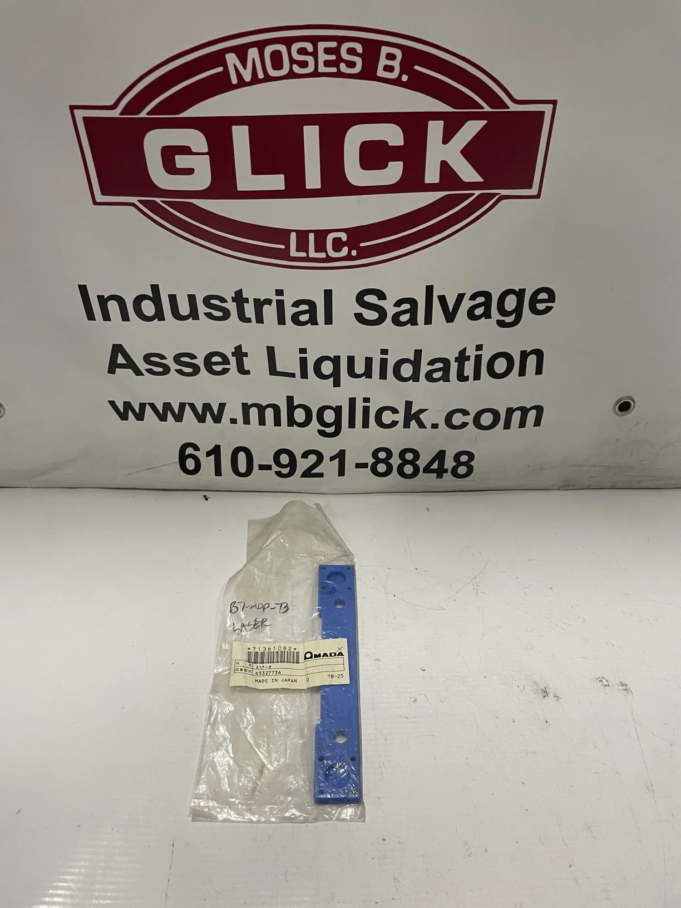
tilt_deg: -38.6
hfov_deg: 53.1
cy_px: 454
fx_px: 682
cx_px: 340
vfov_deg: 67.3
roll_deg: -1.3
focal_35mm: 26
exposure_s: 1/60
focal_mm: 4.2
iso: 125
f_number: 1.6
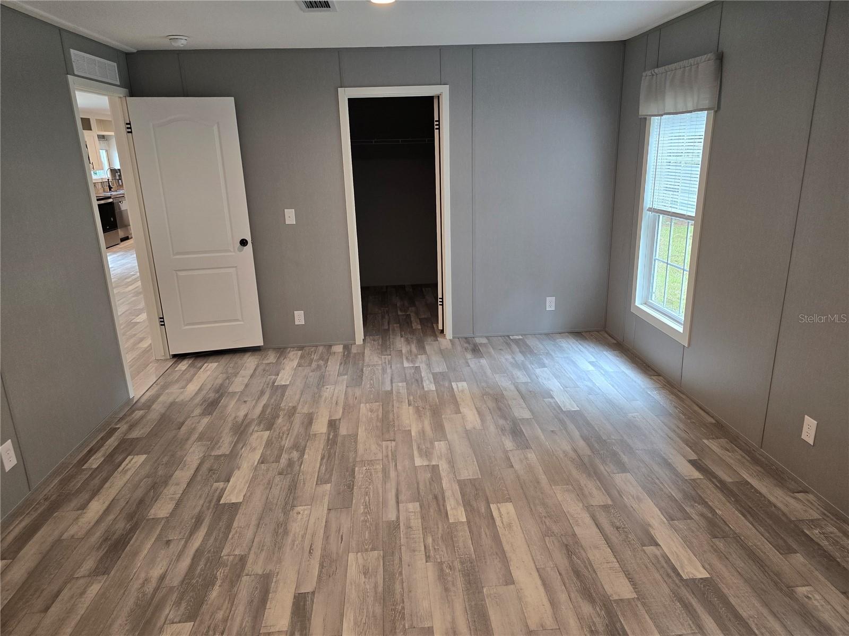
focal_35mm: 23
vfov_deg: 58.9
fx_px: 564
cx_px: 424
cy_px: 318
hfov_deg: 73.9
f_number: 1.7
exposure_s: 1/120
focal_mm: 6.3
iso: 160
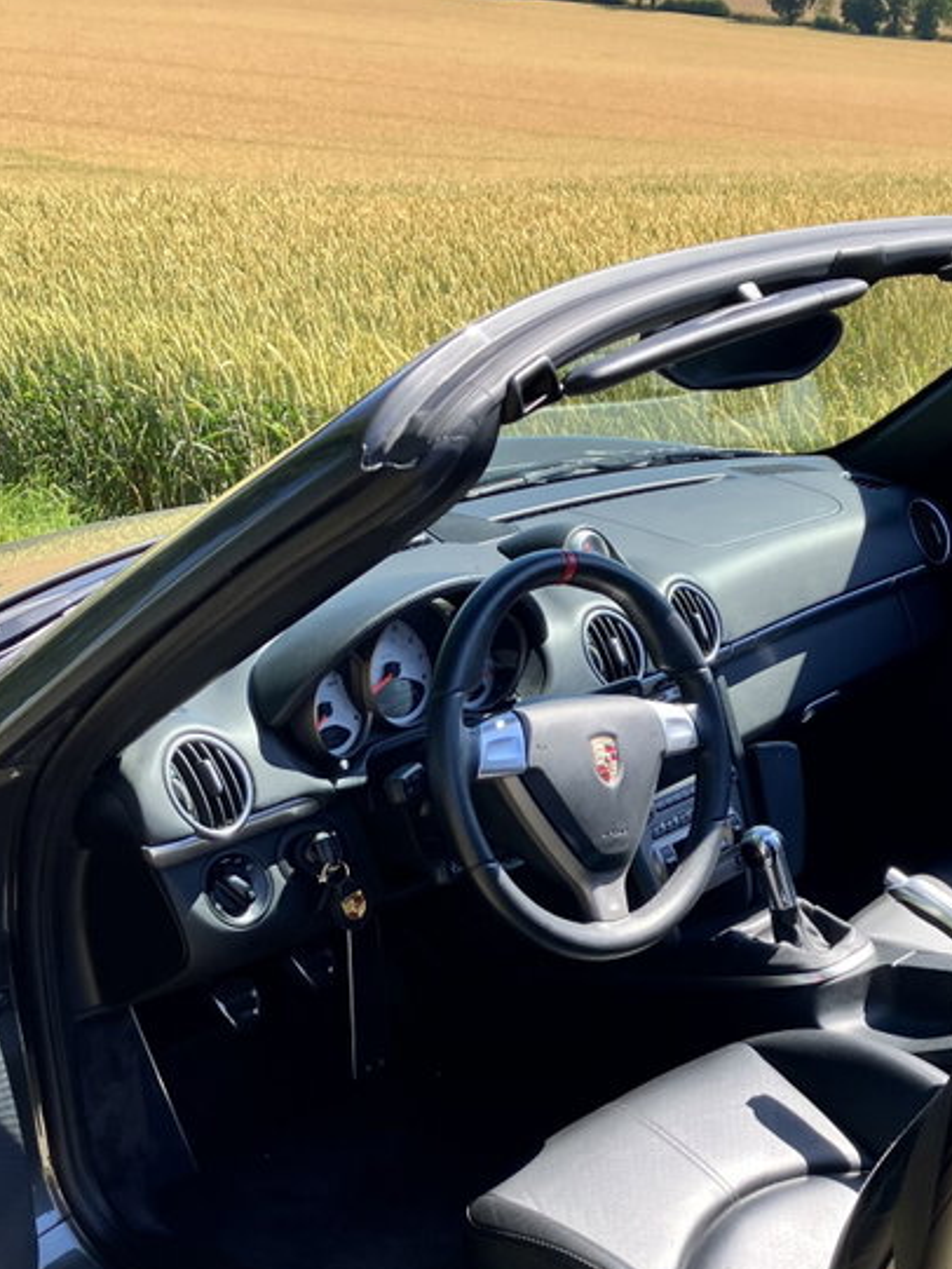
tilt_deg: -26.6
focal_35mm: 53
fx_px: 1943
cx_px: 741
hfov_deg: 27.1
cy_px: 929
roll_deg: +0.4
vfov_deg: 35.5
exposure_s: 1/511
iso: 32
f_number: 1.8
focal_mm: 3.99
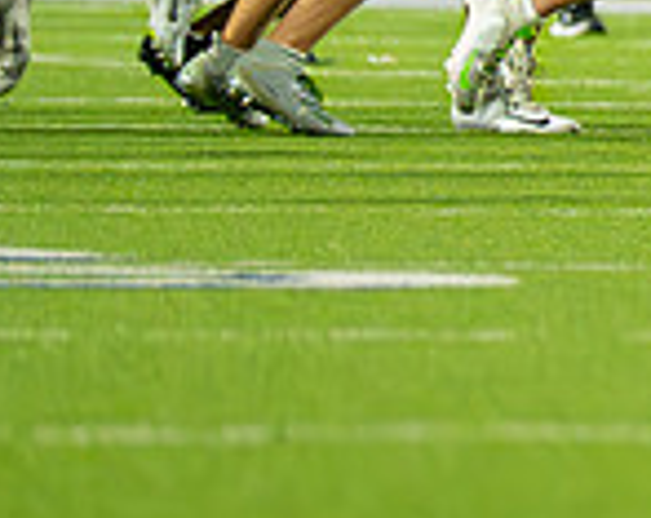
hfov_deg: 1.6
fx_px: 22998
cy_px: -242
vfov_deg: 1.3
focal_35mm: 1196
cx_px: 2025
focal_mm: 200
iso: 2000
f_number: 2.8
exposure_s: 1/1000
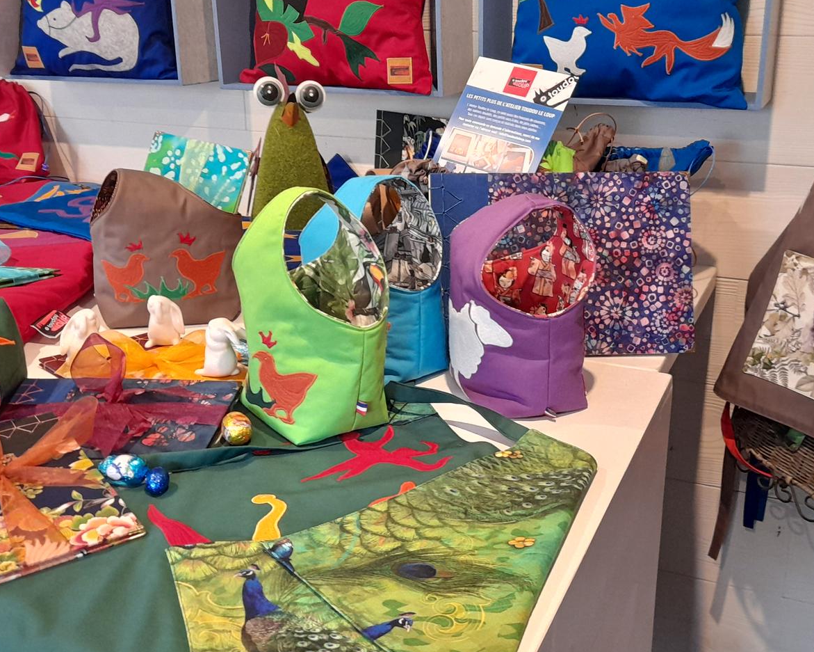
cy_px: 313
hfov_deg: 45.7
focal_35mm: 40
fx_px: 964
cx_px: 446
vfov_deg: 37.3
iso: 400
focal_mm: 4.6
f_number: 2
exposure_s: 1/33
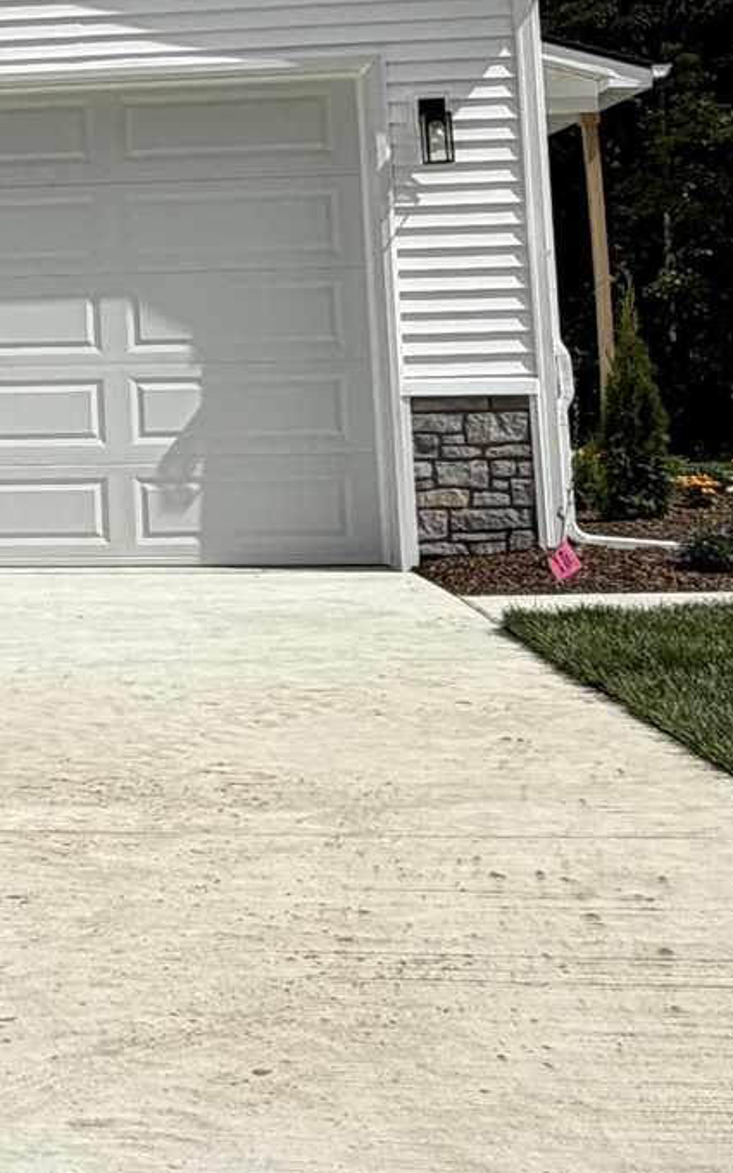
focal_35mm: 67
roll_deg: +2.1
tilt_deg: +4.9
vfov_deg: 29.7
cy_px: 191
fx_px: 2141
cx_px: -359
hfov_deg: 17.5
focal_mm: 2.22
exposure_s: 1/2092
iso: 20
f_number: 2.2
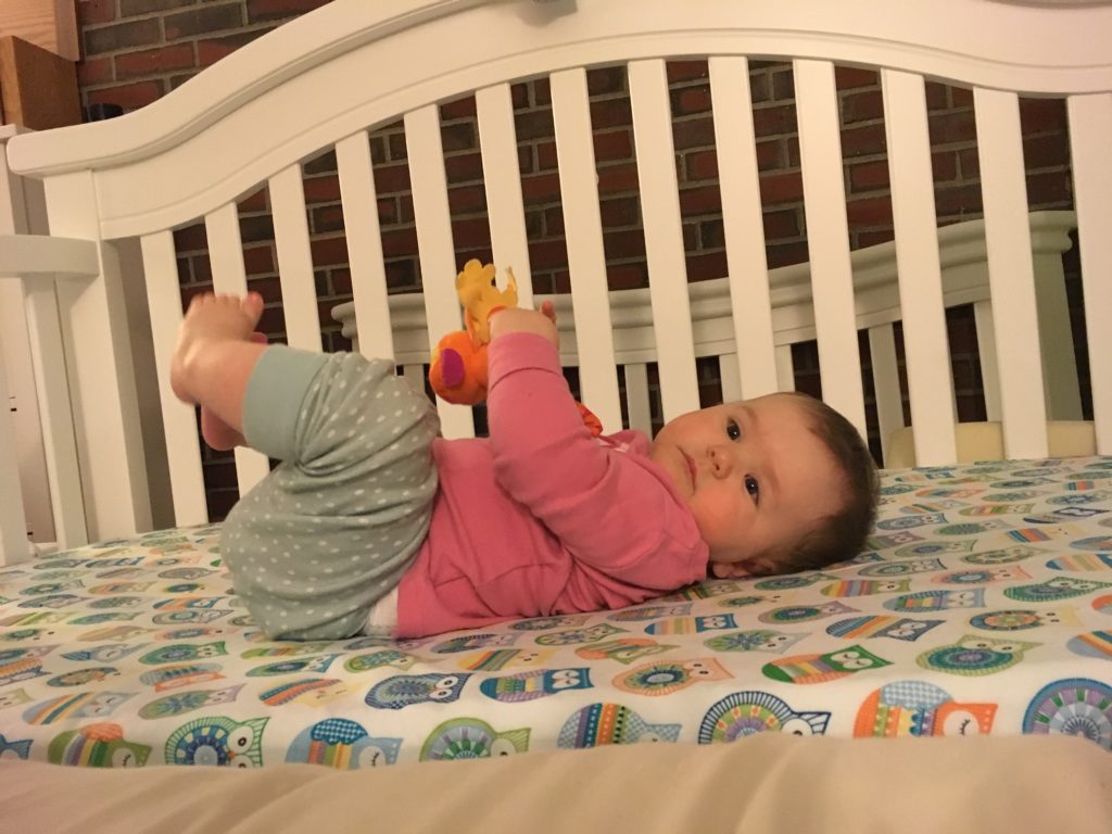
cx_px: 556
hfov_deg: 61.7
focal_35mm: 29
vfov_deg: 48.2
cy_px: 417
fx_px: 932
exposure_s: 1/15
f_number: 2.2
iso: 320
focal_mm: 4.15
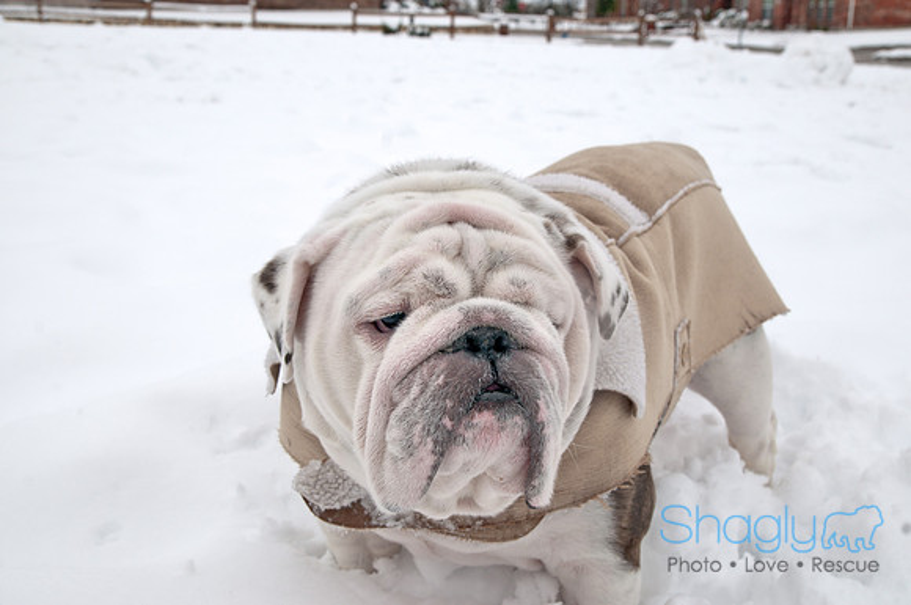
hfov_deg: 48.0
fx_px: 1023
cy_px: 302
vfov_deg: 32.9
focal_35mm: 40
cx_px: 456
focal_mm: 27
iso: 100
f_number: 9
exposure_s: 1/320
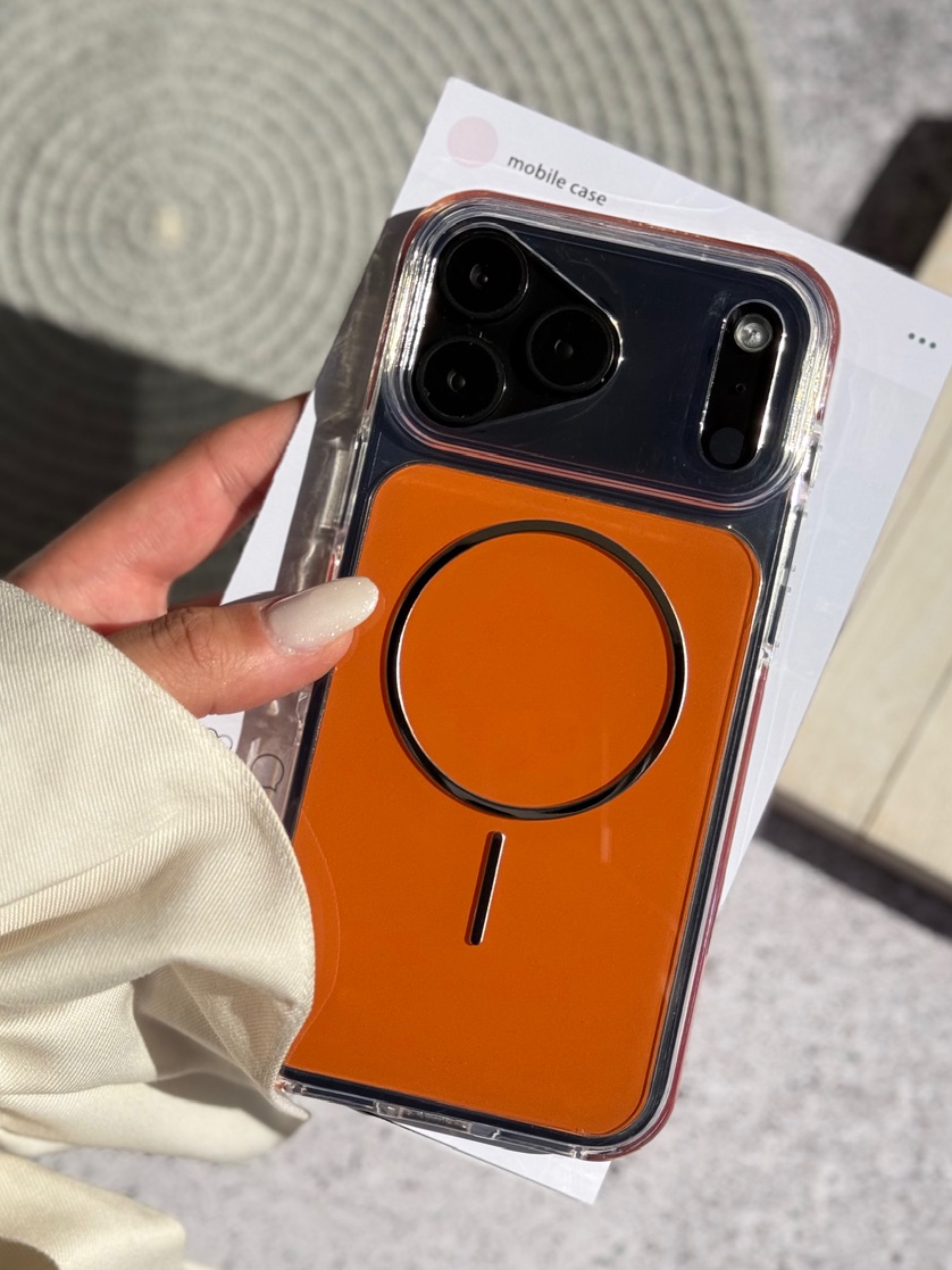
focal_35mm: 55
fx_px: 2016
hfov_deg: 26.6
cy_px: 679
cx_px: 508
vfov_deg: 34.9
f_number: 1.78
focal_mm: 6.76
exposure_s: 1/6536
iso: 64
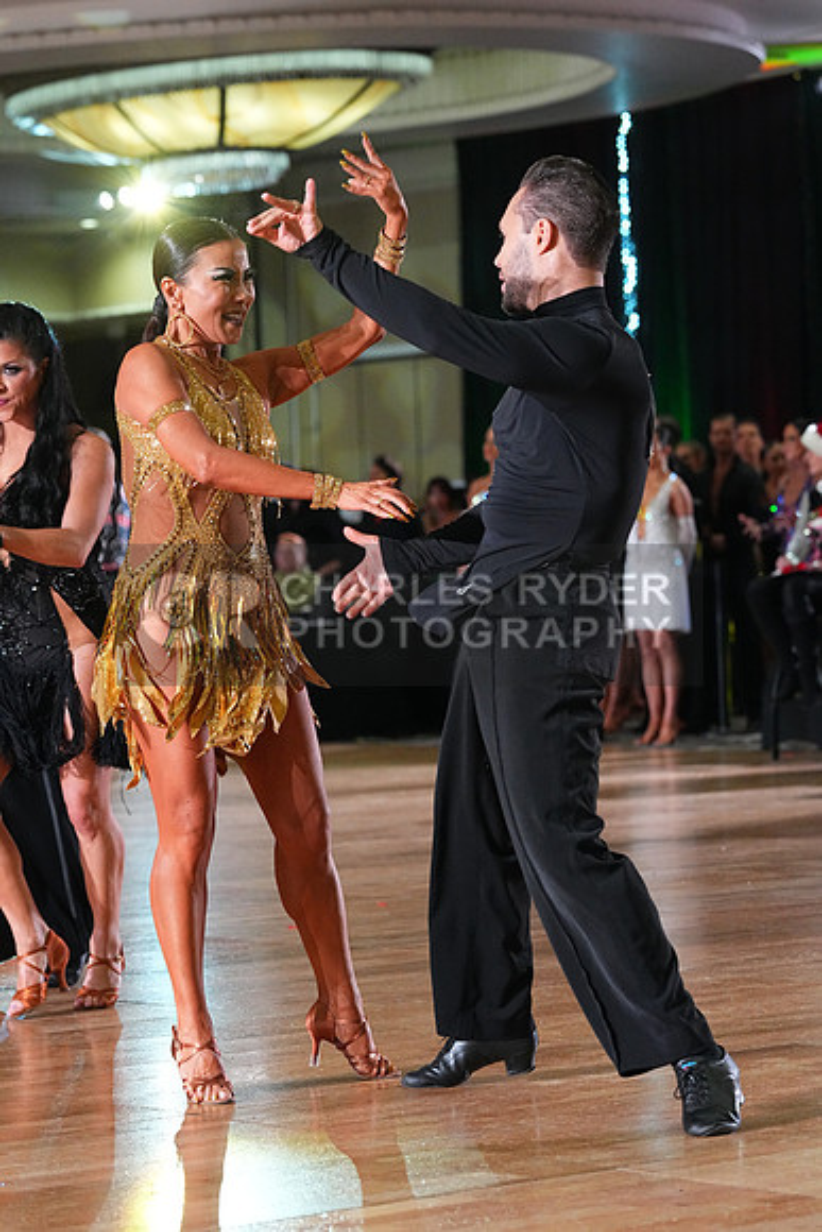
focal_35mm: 119
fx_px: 4073
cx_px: 411
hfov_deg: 11.5
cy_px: 616
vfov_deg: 17.2
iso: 8000
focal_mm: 119
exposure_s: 1/400
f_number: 5
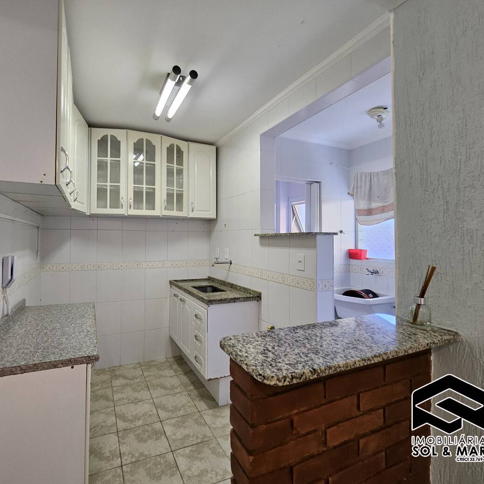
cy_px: 238
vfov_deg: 87.4
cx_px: 201
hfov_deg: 86.7
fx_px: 253
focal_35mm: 16
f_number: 2.2
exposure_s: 1/60
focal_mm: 1.7
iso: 200
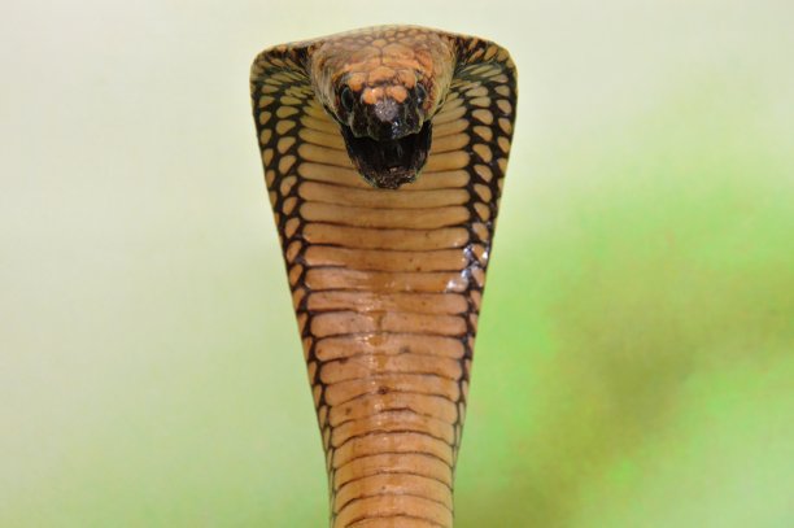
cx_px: 397
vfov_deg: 15.7
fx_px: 1917
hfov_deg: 23.4
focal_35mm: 87
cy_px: 264
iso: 800
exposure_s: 1/60
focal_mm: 58
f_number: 8
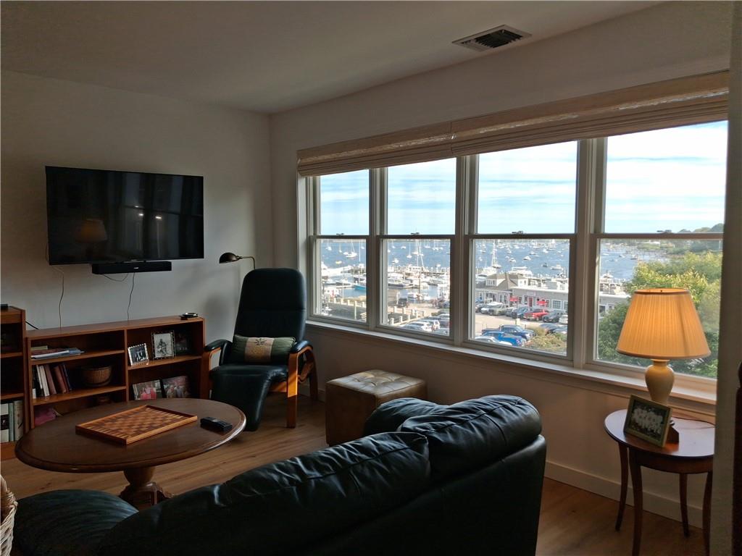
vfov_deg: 51.4
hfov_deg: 65.3
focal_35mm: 27
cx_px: 371
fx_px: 579
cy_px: 278
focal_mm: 4
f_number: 1.8
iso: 25
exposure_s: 1/126
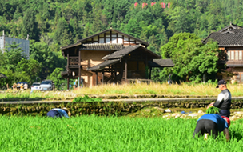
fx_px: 854
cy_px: 63
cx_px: 114
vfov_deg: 10.2
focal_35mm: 129
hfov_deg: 16.2
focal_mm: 55
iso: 125
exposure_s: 1/250
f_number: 5.6
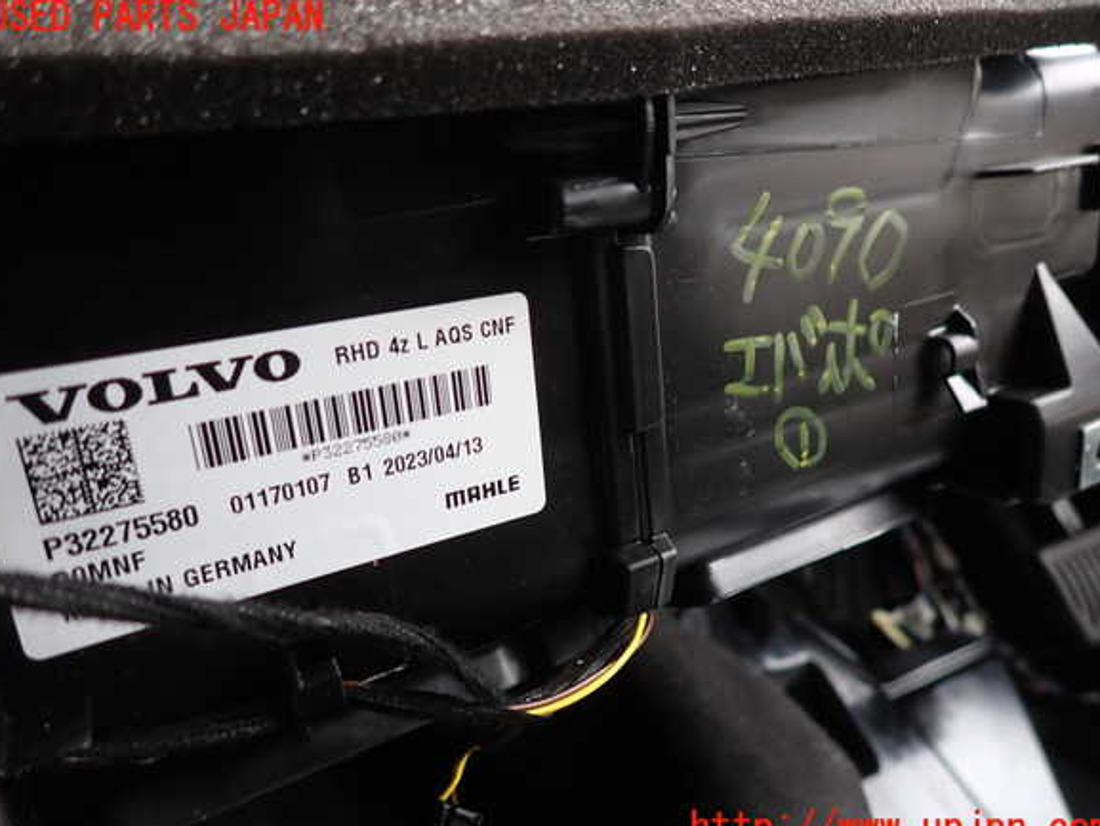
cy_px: 423
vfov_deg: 53.1
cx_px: 549
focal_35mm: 26
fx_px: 826
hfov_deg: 67.3
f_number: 2
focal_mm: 4.5
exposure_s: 1/60
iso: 125
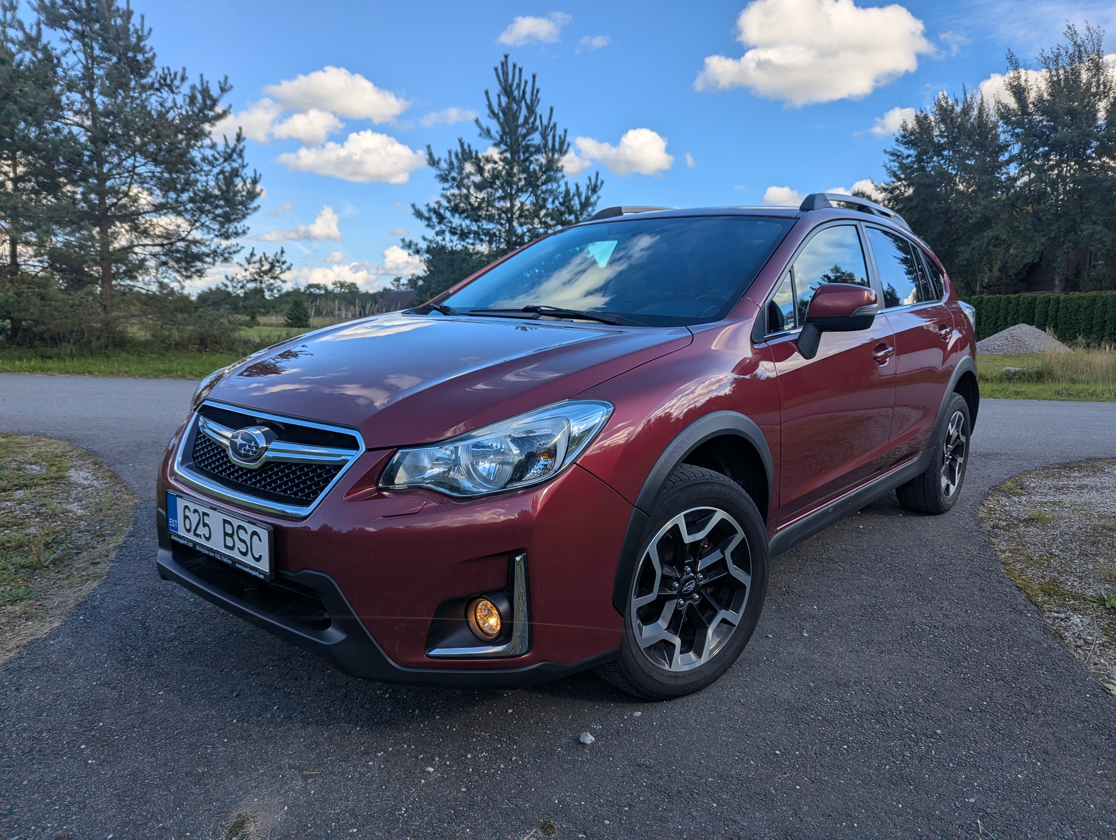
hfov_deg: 71.5
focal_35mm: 24
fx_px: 775
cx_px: 558
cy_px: 420
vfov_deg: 56.9
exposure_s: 1/1550
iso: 47
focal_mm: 6.81
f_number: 1.85
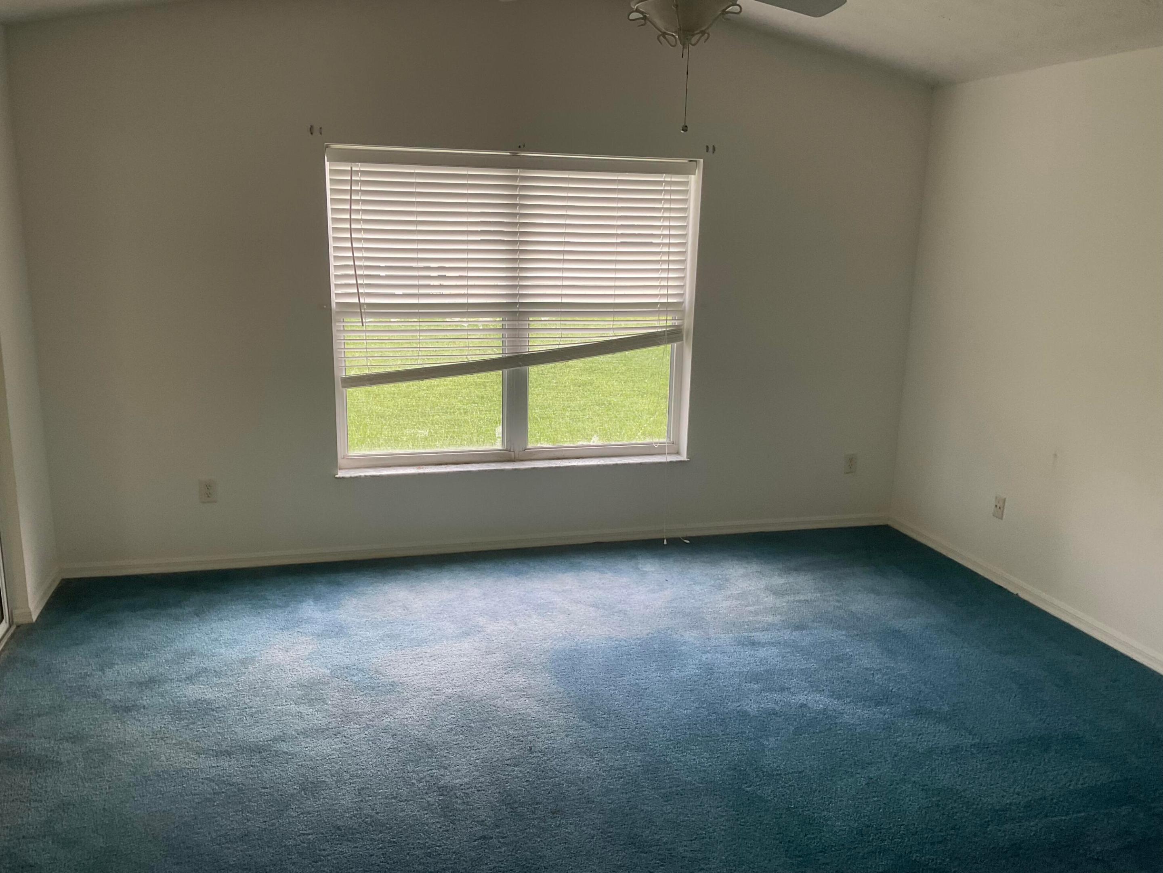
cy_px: 436
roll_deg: -1.7
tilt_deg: -12.6
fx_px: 974
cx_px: 582
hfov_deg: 61.7
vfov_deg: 48.2
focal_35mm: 29
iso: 32
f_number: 1.8
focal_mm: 3
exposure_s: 1/122
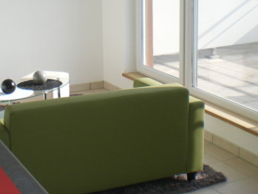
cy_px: 64
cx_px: 76
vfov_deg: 19.3
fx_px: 567
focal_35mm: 76
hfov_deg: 25.4
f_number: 4.6
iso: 64
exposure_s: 1/320
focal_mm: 6.3
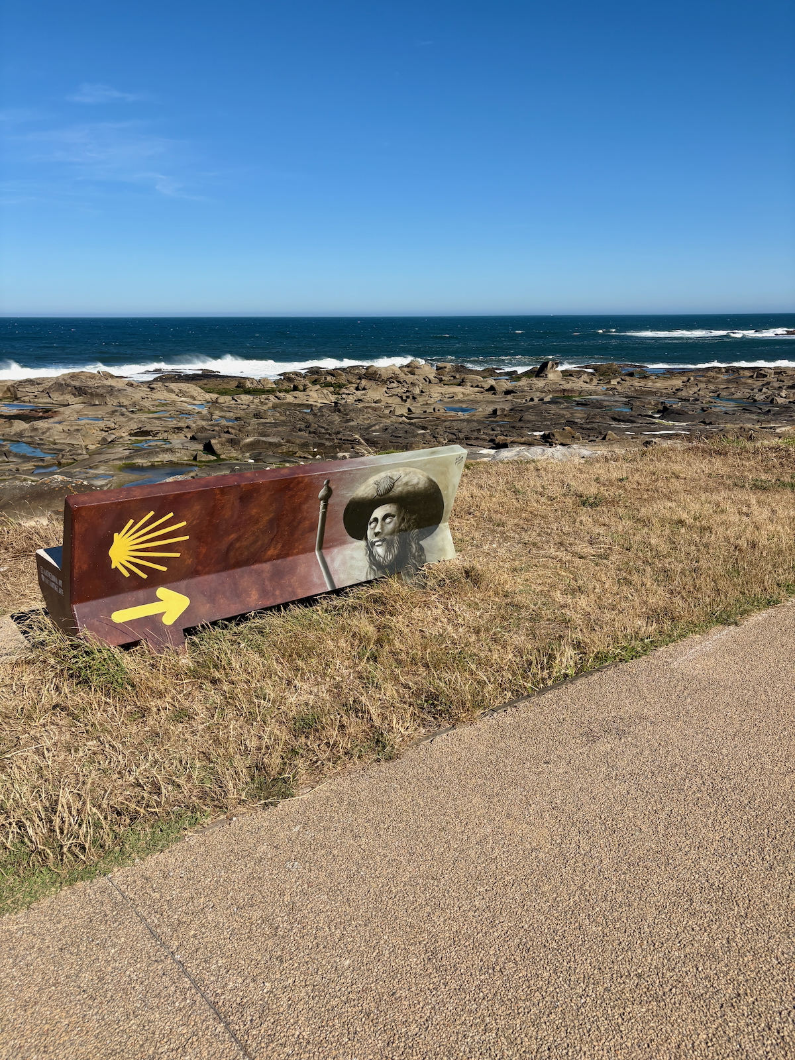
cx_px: 398
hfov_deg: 53.1
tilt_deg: -14.0
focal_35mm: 26
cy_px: 530
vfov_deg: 67.3
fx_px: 796
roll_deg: -0.1
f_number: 1.6
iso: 50
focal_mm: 5.96
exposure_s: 1/4065
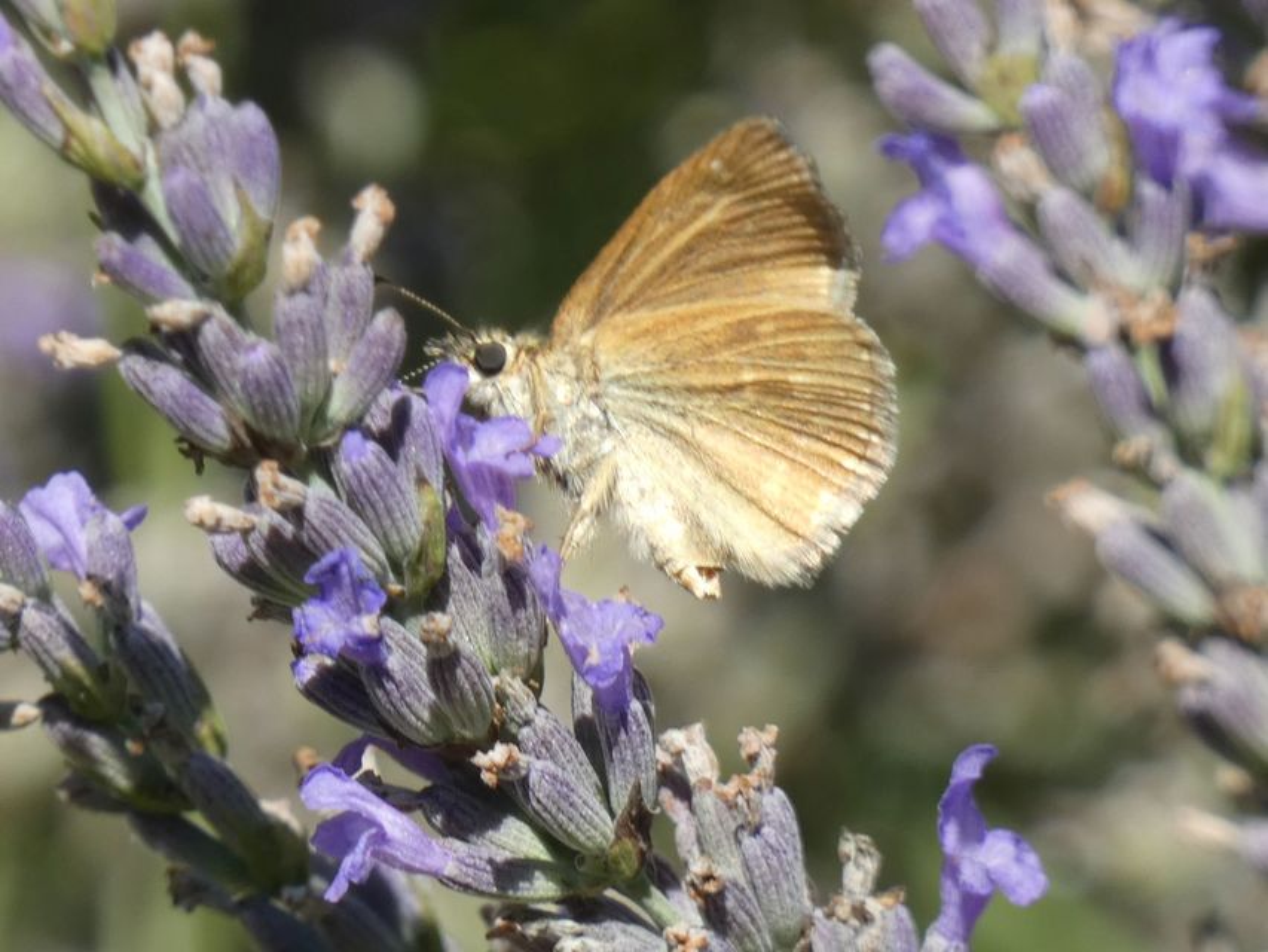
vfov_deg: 2.7
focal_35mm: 549
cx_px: 634
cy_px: 476
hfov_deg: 3.6
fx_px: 20113
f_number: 5.6
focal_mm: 98.3
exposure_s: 1/100
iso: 80
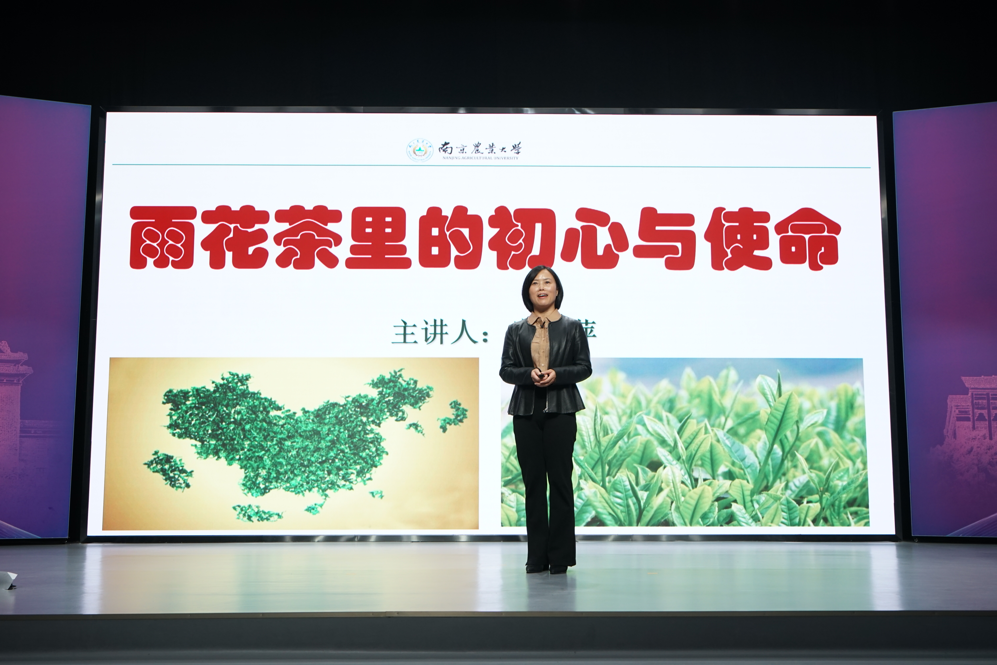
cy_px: 332
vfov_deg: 35.1
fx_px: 1052
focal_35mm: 38
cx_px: 498
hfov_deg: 50.7
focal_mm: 38
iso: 640
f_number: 8
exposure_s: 1/60
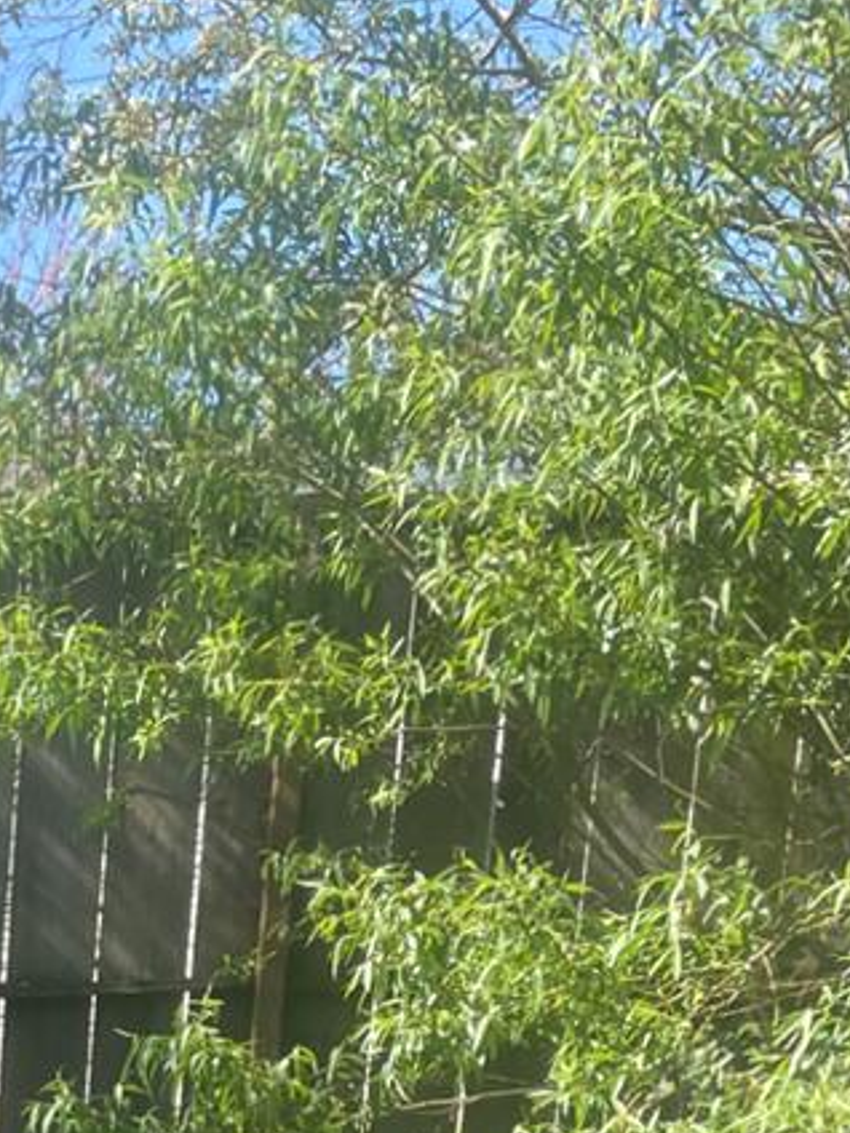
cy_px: 1975
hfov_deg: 14.4
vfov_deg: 17.6
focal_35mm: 92
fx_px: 3012
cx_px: -616
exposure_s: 1/774
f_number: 1.6
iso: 32
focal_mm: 4.2
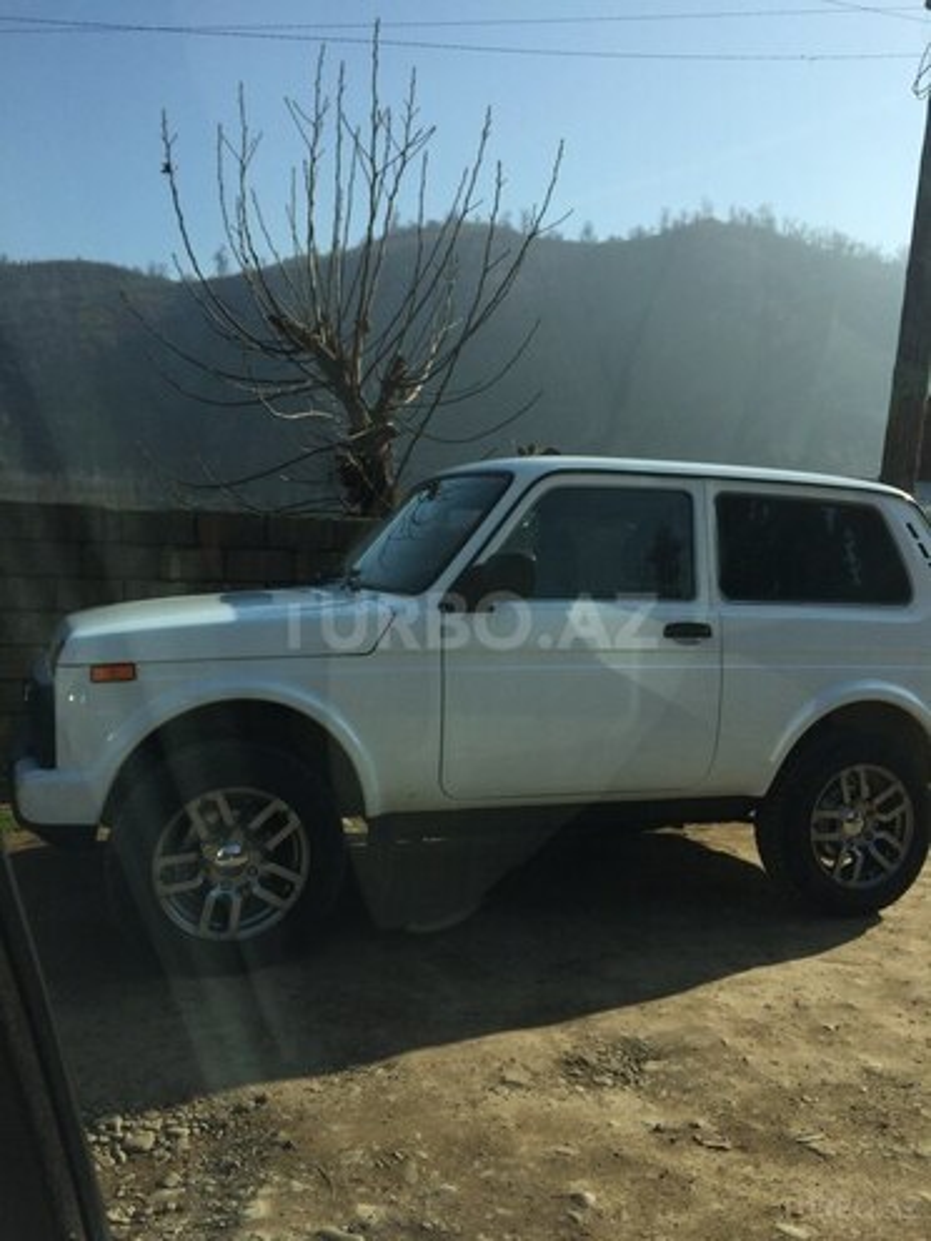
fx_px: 1040
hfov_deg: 48.2
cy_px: 620
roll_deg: -1.8
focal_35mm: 29
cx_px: 466
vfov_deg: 61.7
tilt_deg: -4.9
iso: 32
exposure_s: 1/2053
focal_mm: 4.15
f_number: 2.2
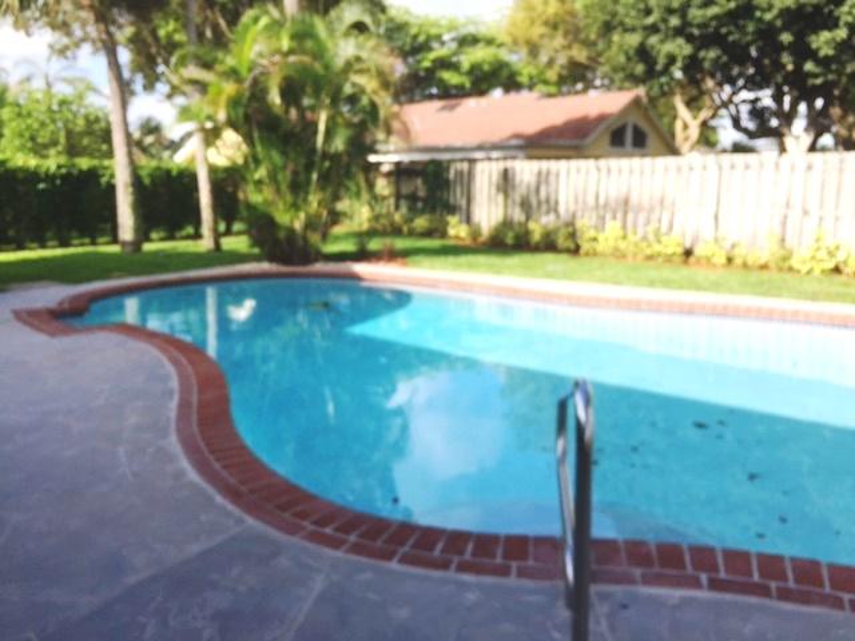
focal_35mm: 29
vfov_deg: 48.2
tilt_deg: -10.2
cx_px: 428
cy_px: 320
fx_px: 716
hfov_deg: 61.7
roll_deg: +0.0
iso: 32
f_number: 2.2
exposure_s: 1/1163
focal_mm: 4.15
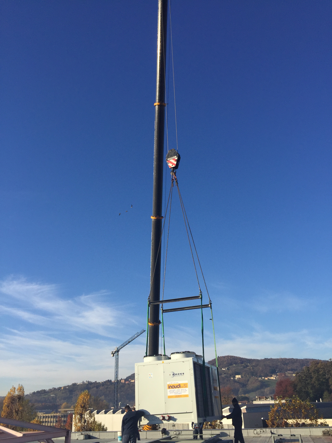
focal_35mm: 29
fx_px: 371
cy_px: 222
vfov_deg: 61.7
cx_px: 166
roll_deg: +1.6
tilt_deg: +25.7
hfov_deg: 48.2
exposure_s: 1/2639
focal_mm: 4.15
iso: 32
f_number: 2.2
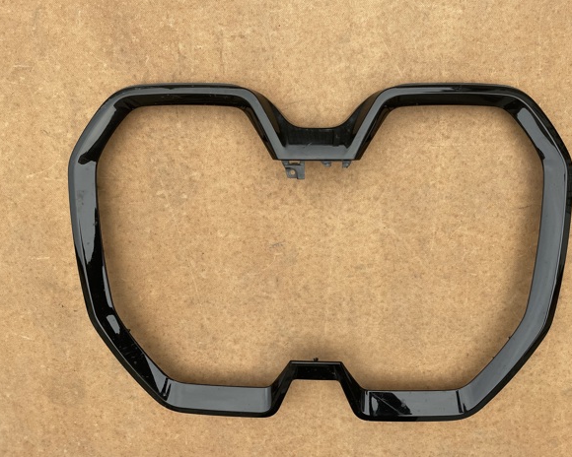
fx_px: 474
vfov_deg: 51.5
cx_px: 305
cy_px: 230
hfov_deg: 62.2
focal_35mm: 28
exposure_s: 1/113
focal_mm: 4.2
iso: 125
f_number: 1.6
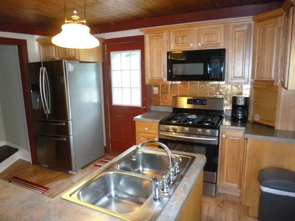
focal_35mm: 24
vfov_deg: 56.8
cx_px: 148
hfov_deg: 71.6
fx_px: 205
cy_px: 110
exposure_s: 1/60
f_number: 2.5
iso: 800
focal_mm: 4.3
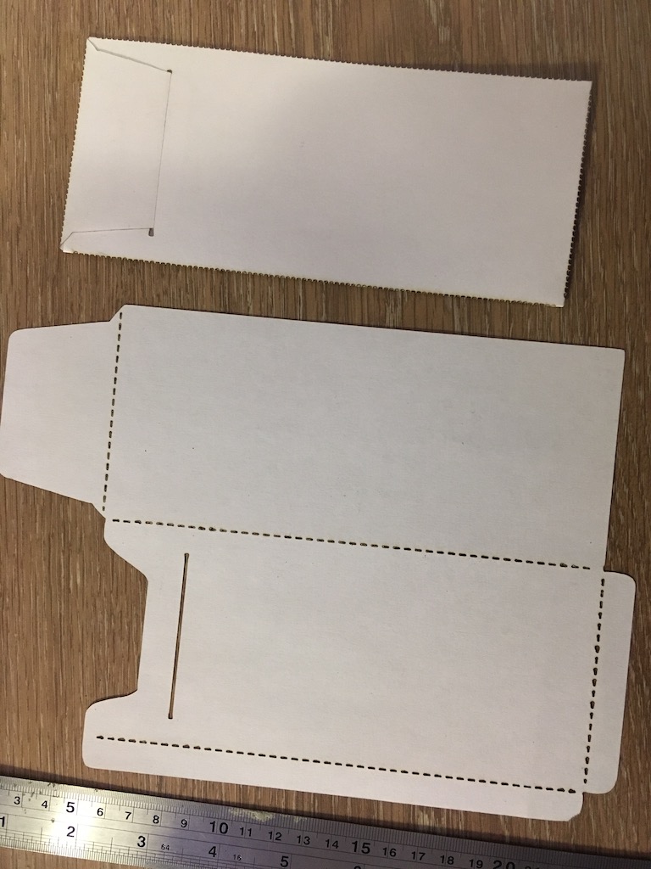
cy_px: 434
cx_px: 326
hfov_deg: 48.2
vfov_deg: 61.7
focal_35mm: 29
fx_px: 727
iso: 200
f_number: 2.2
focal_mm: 4.15
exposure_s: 1/33
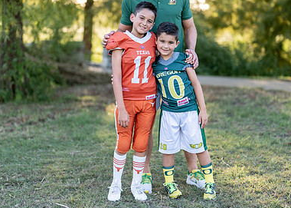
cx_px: 159
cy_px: 78
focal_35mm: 80
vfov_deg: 17.8
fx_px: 661
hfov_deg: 24.8
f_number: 1.2
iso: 100
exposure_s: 1/640
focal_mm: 50
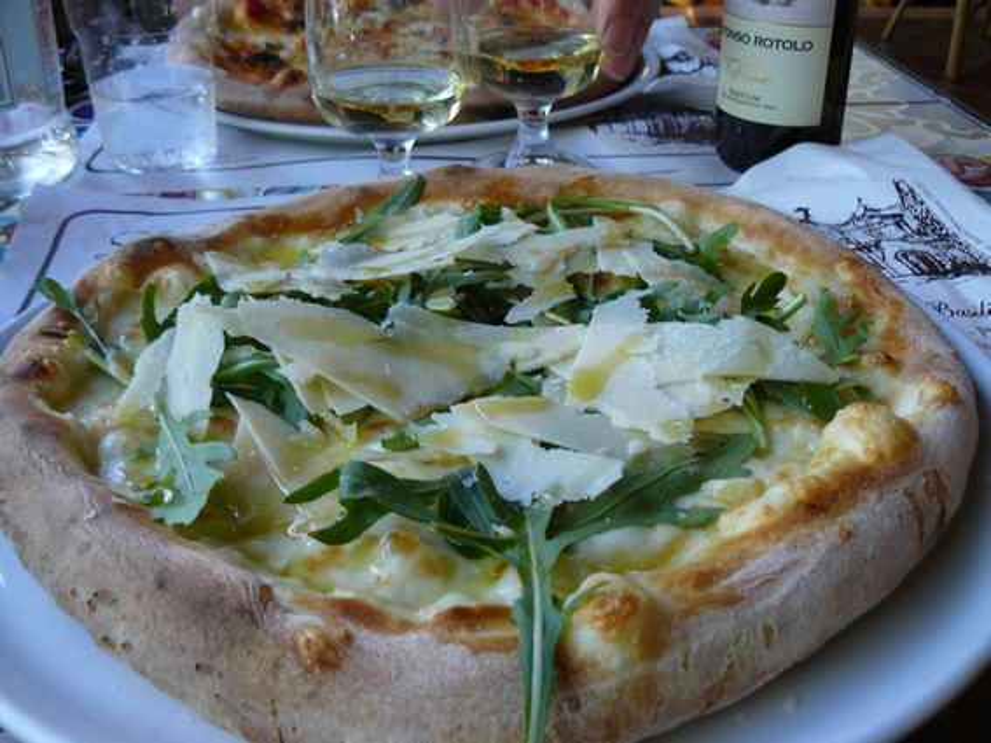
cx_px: 496
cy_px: 372
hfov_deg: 51.4
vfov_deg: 39.6
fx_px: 1030
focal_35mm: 36
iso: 100
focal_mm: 6
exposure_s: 1/60
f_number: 2.8
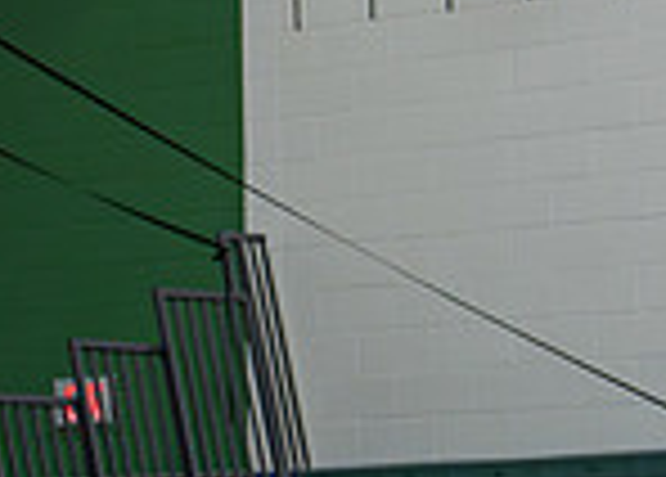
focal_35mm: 250
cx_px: -659
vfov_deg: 5.7
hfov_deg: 7.7
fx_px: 4733
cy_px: 720
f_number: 1.6
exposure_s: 1/500
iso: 800
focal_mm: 50
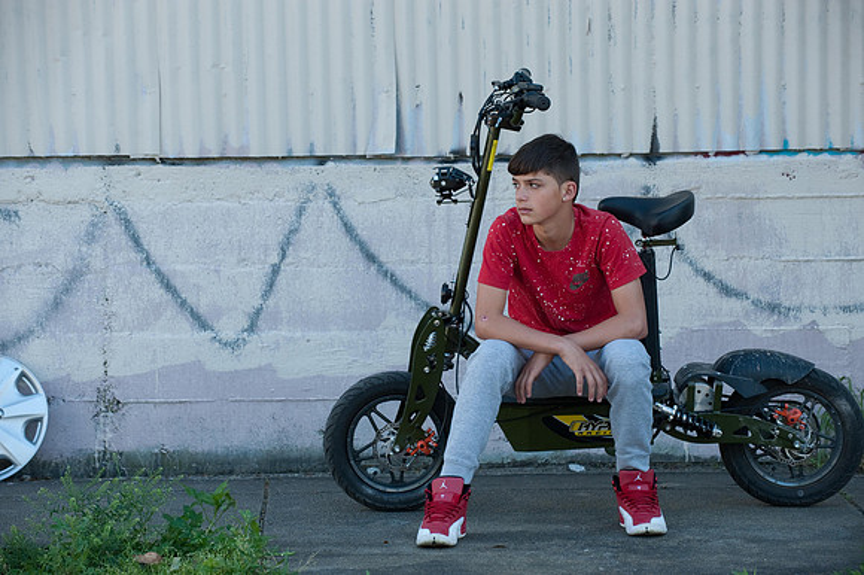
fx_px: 2998
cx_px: 432
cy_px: 288
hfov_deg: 16.4
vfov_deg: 11.0
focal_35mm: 125
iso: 320
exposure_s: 1/200
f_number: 5.6
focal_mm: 125
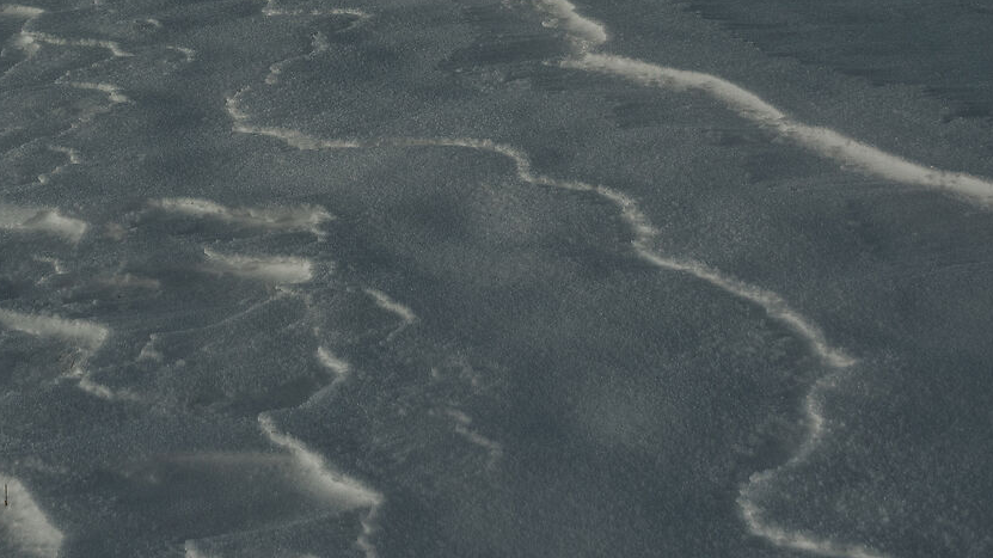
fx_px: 3106
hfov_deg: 18.1
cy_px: -177
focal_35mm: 118
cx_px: 386
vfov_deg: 10.1
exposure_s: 1/10
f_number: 11
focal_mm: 39
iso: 100
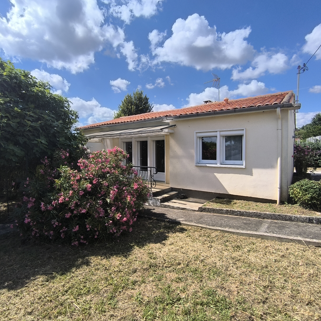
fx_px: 199
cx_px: 145
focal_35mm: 19
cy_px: 160
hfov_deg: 77.5
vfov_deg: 77.7
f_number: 2.2
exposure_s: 1/3569
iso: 50
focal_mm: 1.65
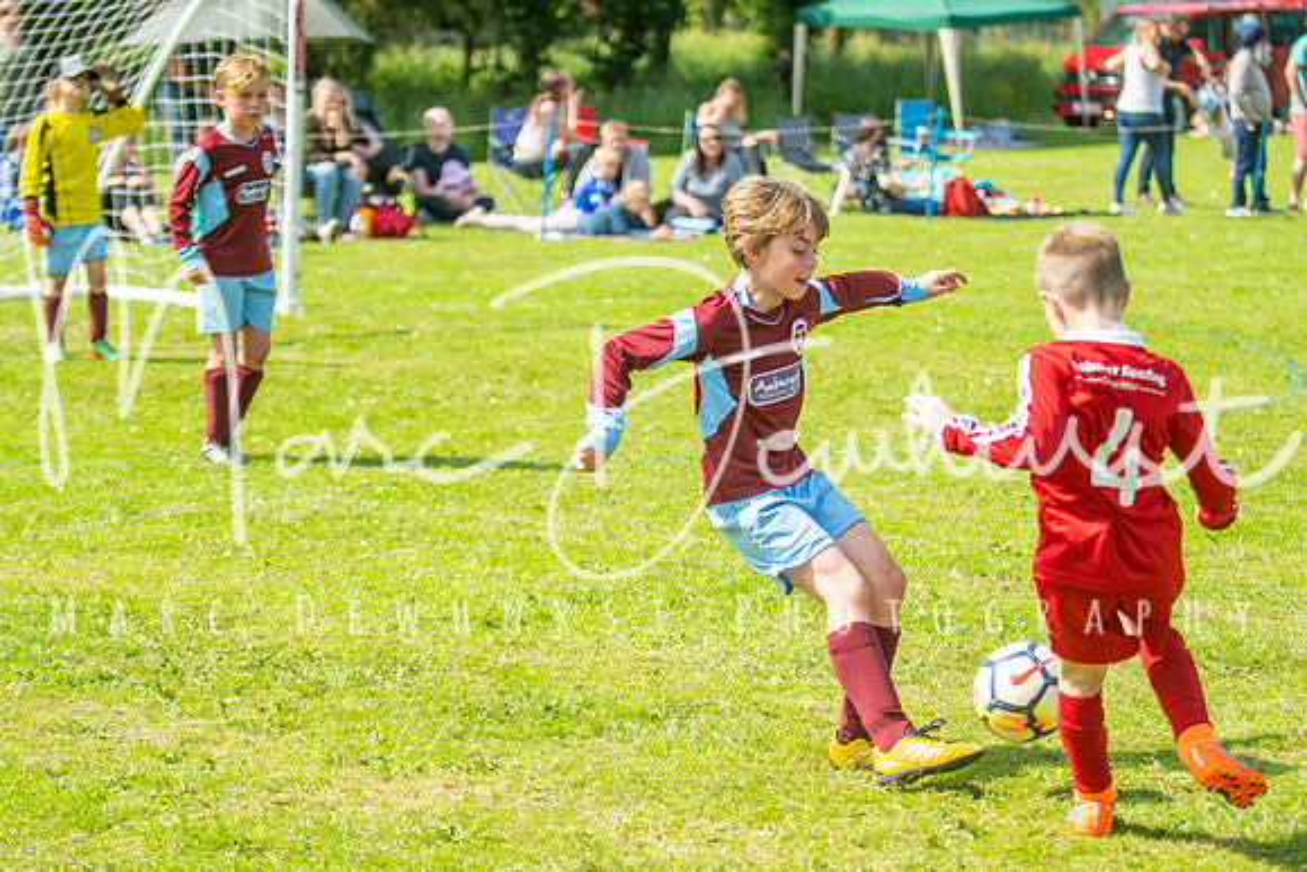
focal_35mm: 112
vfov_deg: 12.2
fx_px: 4085
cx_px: 654
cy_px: 436
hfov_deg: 18.2
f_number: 3.2
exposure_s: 1/2000
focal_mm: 75
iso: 250
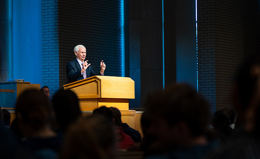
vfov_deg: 9.3
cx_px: 149
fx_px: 981
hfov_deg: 15.1
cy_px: 64
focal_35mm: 139
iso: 400
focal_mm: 105
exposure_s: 1/200
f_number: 2.8
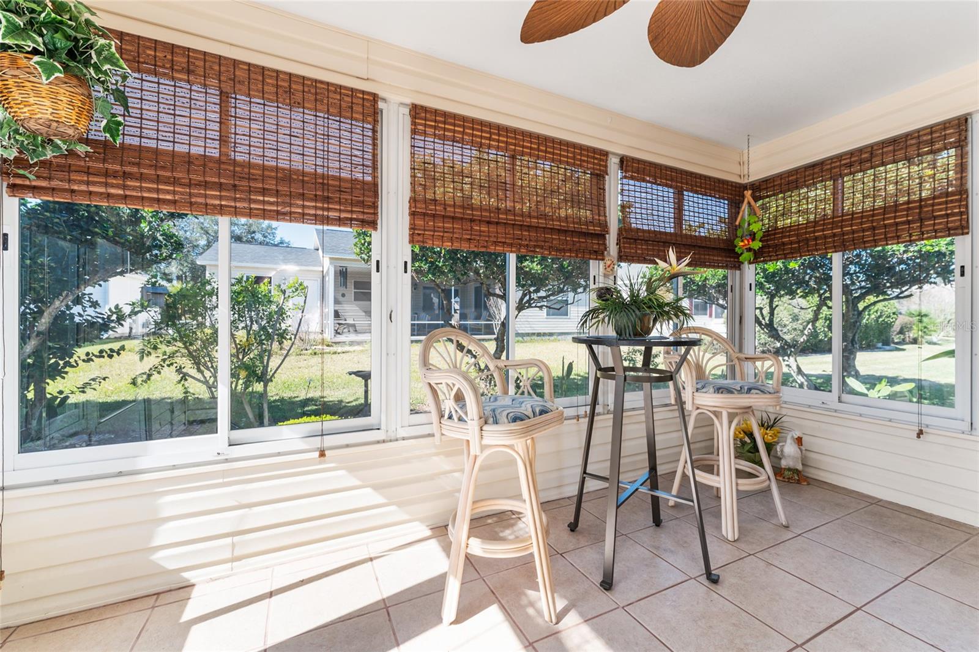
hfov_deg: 104.3
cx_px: 490
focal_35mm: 14
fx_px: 381
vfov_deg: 81.2
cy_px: 326
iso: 200
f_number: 7.1
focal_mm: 14
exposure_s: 1/10
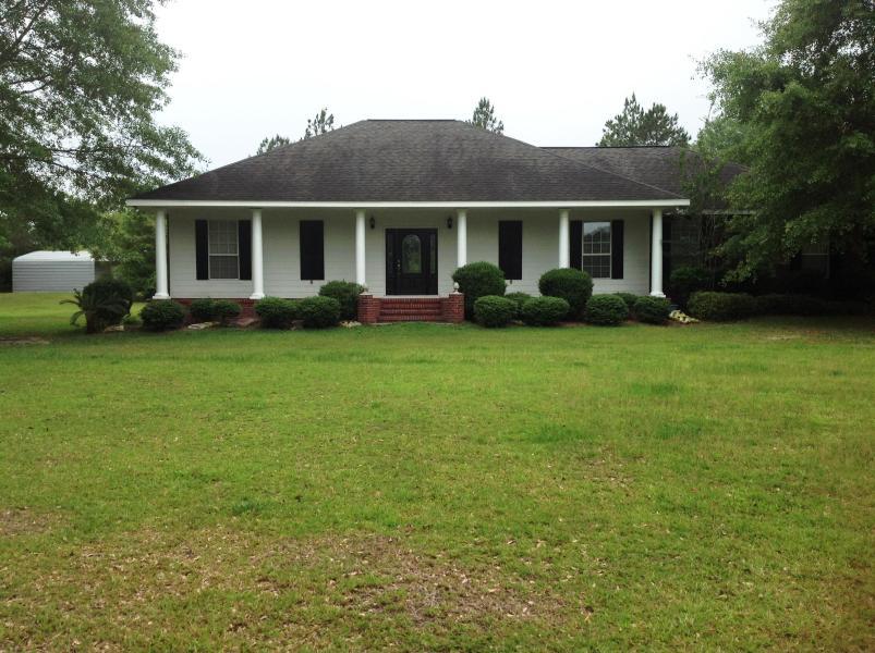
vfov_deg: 40.6
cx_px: 438
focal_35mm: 35
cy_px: 326
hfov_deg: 52.7
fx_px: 884
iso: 50
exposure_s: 1/719
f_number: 2.4
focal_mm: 4.28
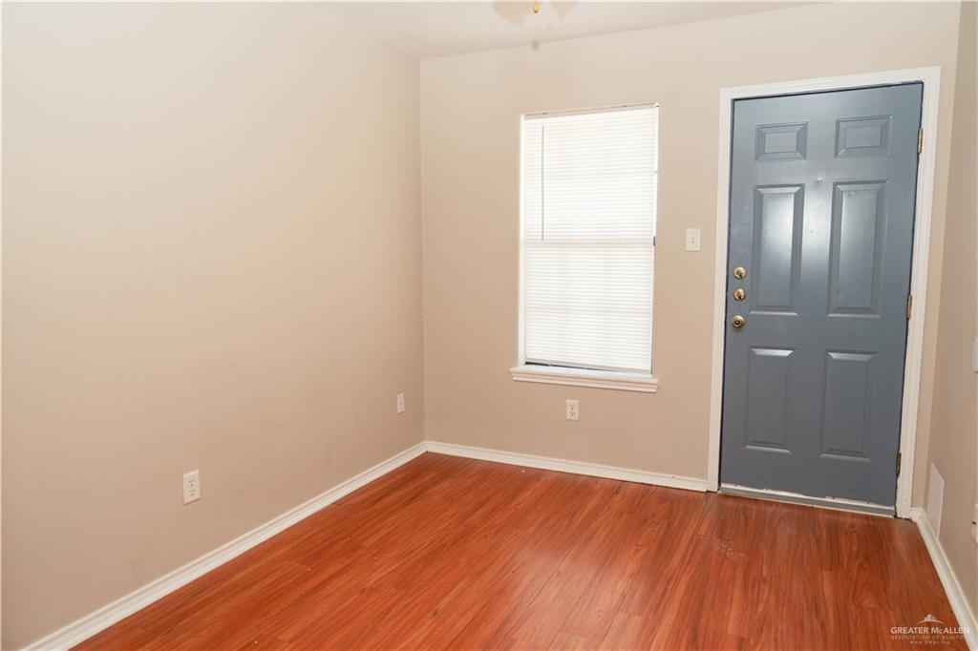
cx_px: 489
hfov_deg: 73.8
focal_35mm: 24
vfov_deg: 53.1
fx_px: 652
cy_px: 326
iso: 800
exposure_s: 1/160
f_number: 2.8
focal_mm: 24
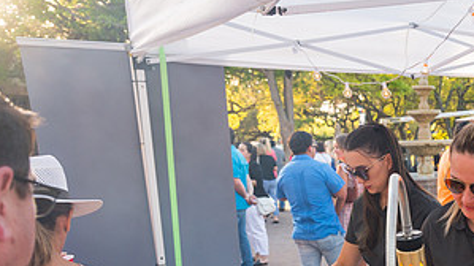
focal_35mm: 50
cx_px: 462
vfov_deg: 22.8
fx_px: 628
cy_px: 275
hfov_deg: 37.4
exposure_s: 1/500
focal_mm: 24
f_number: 4.5
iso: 800
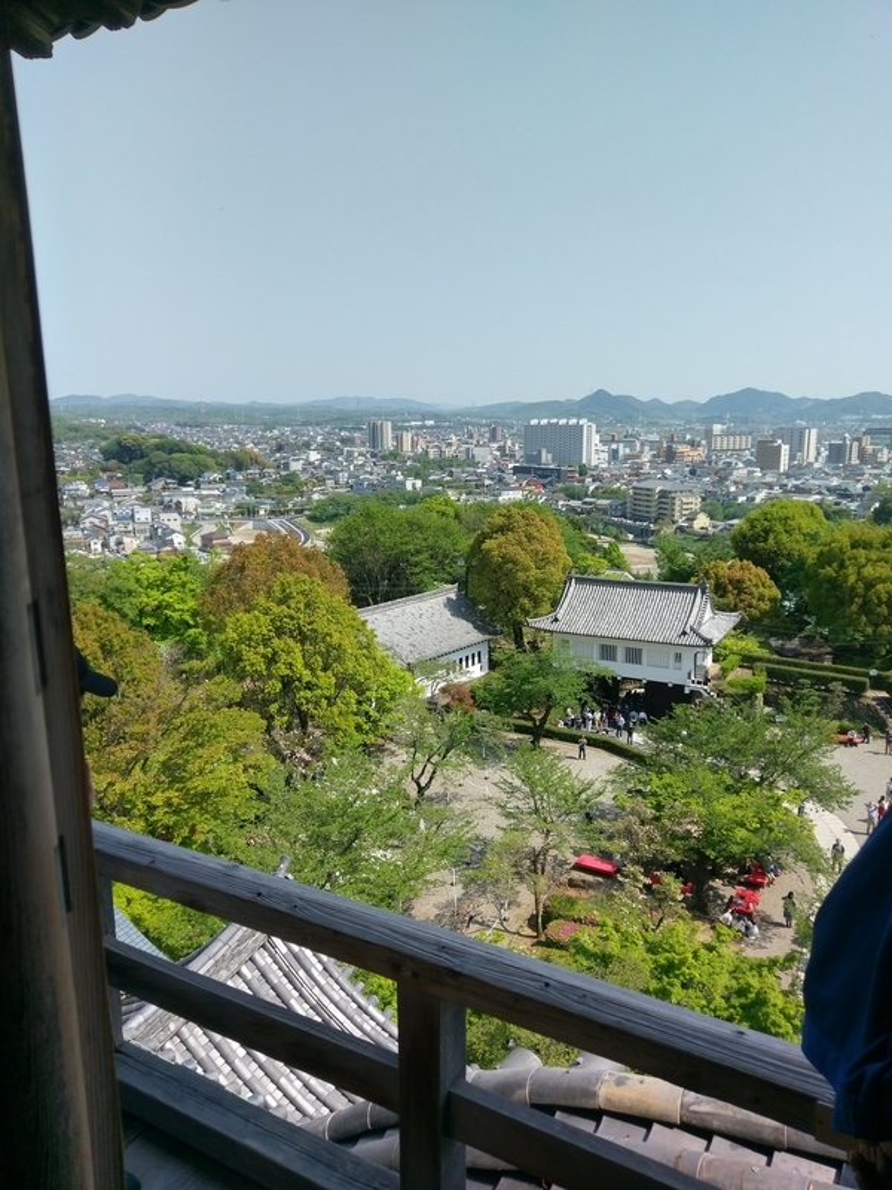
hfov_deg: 53.1
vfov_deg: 67.3
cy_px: 595
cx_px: 446
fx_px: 893
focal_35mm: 26
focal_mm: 4.58
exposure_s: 1/2909
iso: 100
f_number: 1.8
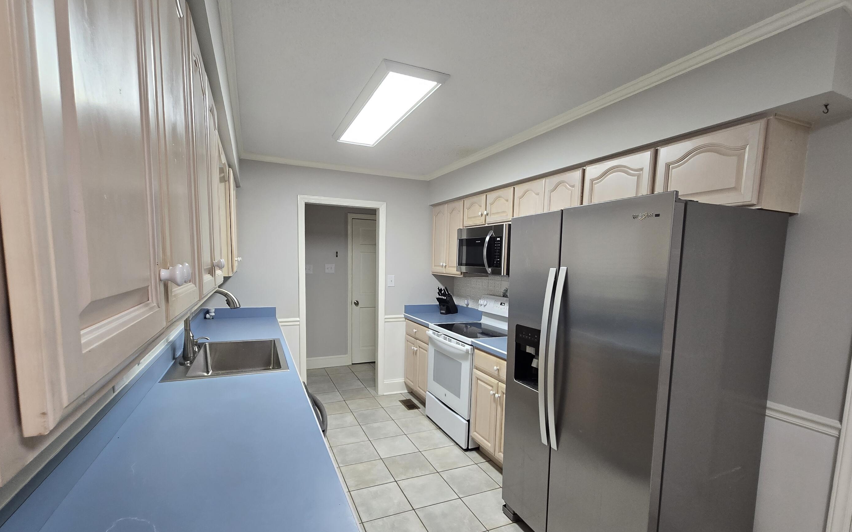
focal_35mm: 15
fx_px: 348
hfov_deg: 101.5
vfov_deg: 74.2
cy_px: 310
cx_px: 423
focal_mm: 2.2
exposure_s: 1/60
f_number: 2.2
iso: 160
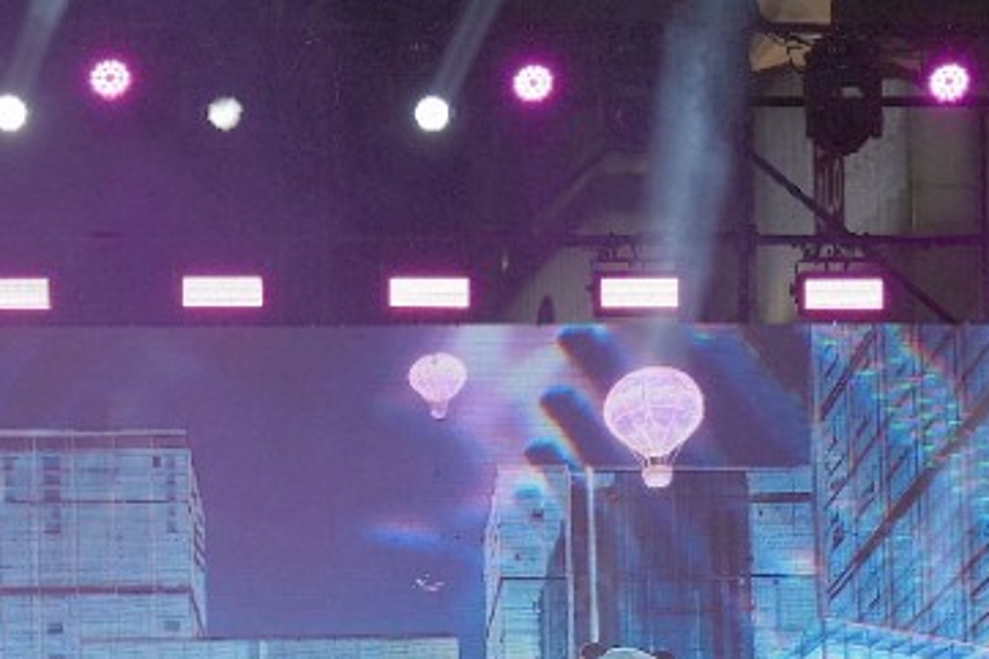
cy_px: 1013
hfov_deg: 7.7
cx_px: 530
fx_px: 7331
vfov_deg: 5.1
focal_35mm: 267
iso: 125
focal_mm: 69
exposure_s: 1/125
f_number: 4.5
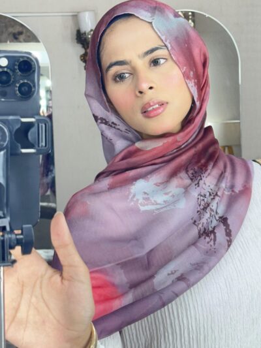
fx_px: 482
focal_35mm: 48
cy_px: 174
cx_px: 130
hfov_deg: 30.3
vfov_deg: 39.6
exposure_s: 1/100
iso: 50
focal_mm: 6.86
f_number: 1.78
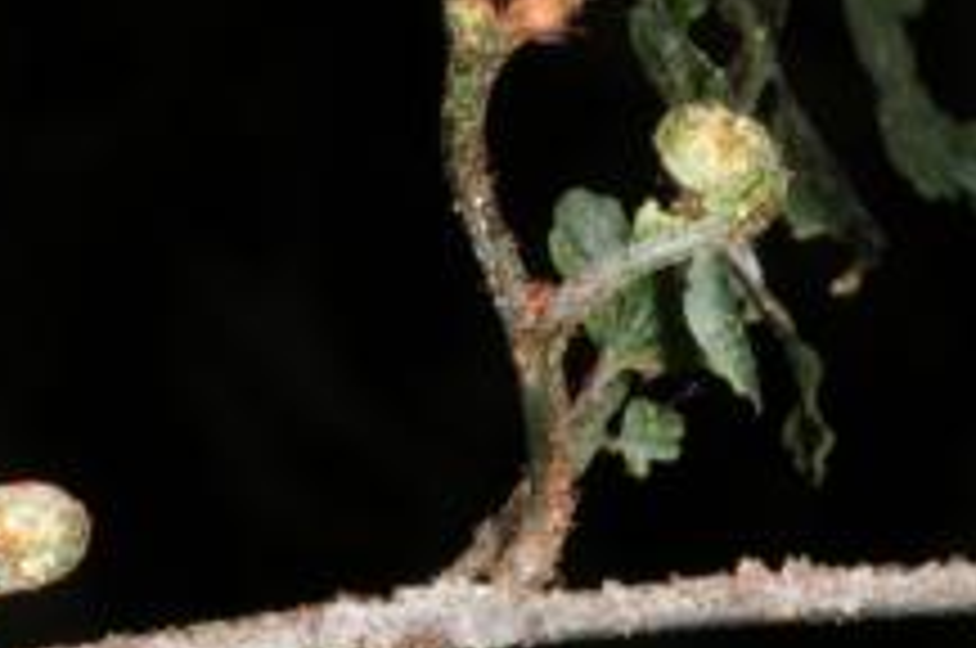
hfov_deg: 8.2
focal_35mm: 249
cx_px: -369
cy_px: 421
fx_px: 6741
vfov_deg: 5.5
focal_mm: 60
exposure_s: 1/60
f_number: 32
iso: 200
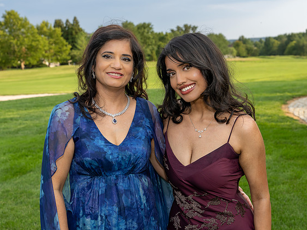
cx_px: 178
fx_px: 497
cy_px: 118
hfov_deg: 34.3
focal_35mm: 56
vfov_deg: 26.1
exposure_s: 1/250
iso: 220
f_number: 6.3
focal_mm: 47
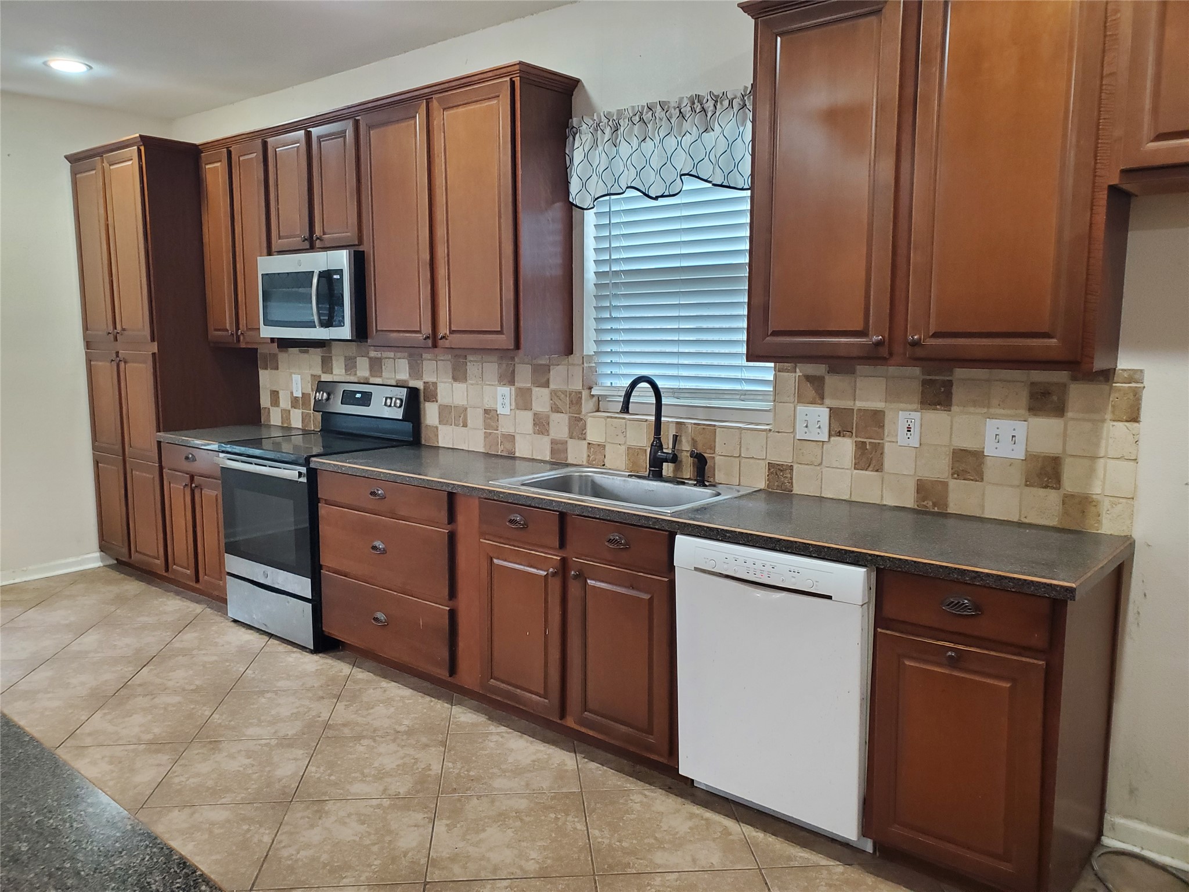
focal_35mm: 26
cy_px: 446
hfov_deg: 67.3
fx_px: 893
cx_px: 594
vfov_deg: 53.1
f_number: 2.4
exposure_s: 1/40
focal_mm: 4.3
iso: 320
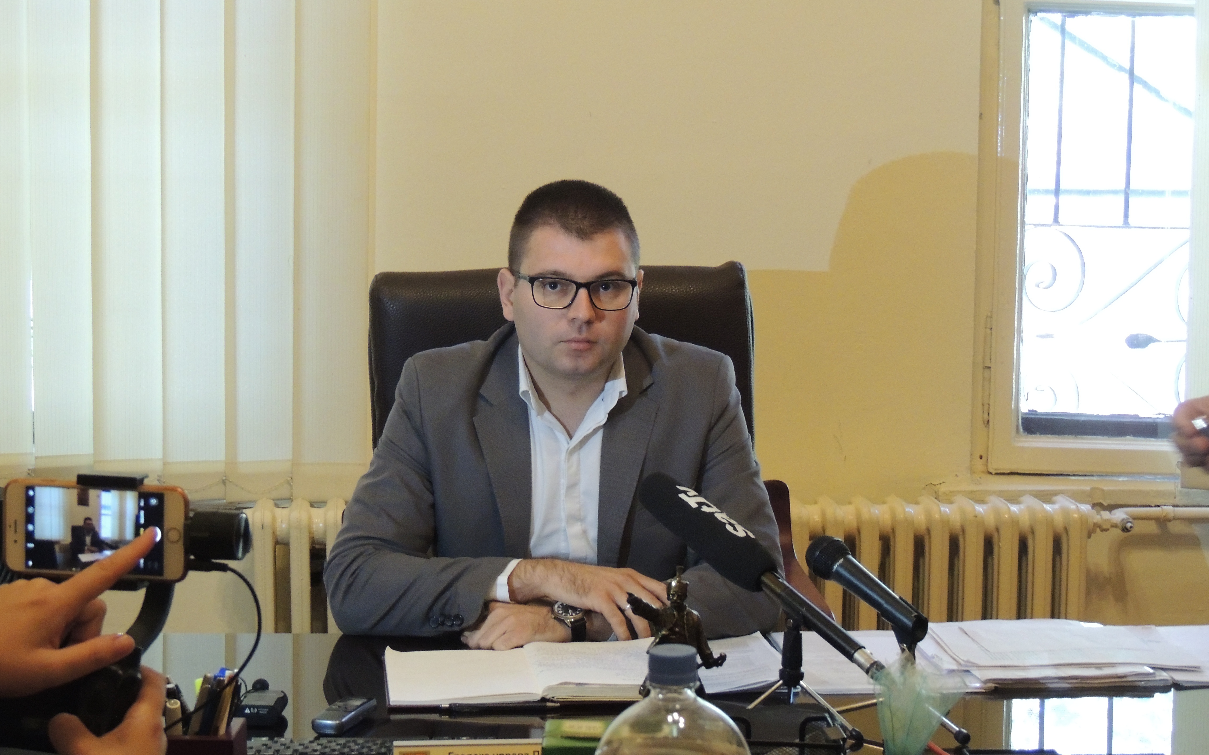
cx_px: 603
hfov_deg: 25.8
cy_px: 357
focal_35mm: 80
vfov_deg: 16.3
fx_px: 2636
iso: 800
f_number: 3.9
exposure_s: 1/20
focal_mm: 13.3
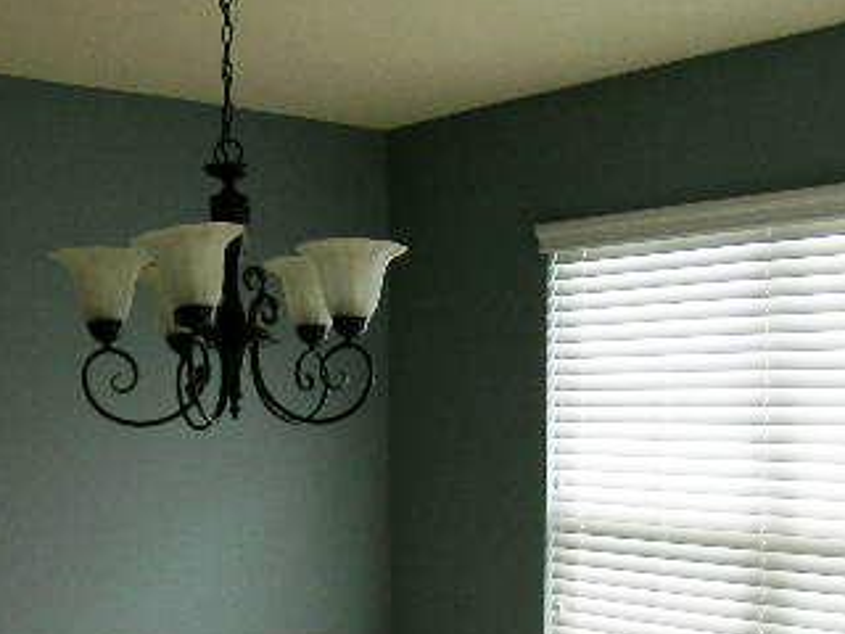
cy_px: 544
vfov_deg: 25.5
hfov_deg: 34.3
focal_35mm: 56
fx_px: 1367
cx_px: 349
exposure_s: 1/63.3
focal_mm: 5.8
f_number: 3.5
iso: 50
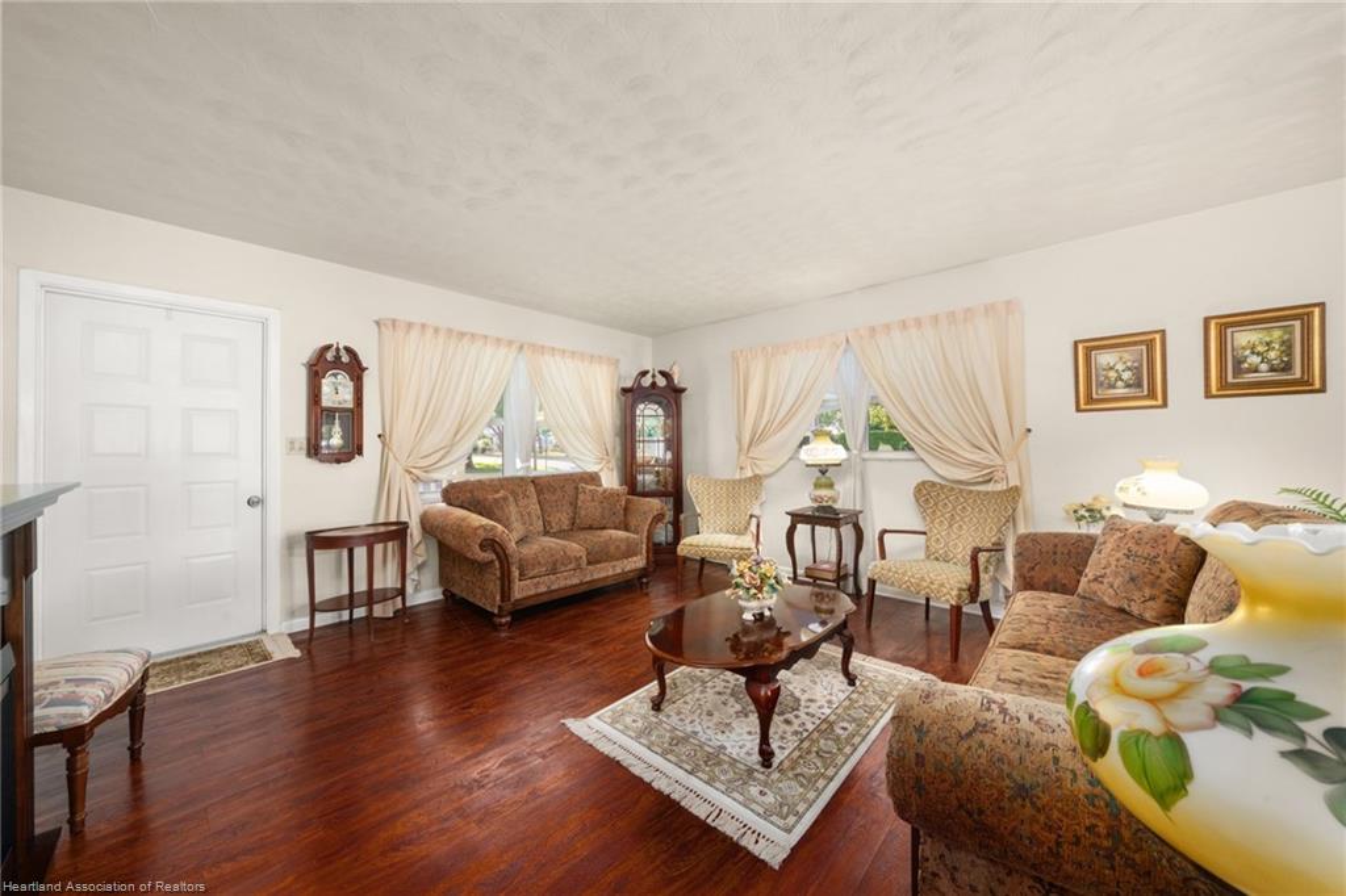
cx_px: 673
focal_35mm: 12
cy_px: 448
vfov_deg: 90.0
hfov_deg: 112.6
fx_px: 448
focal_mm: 12
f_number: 11
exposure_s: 1/1.25
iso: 400
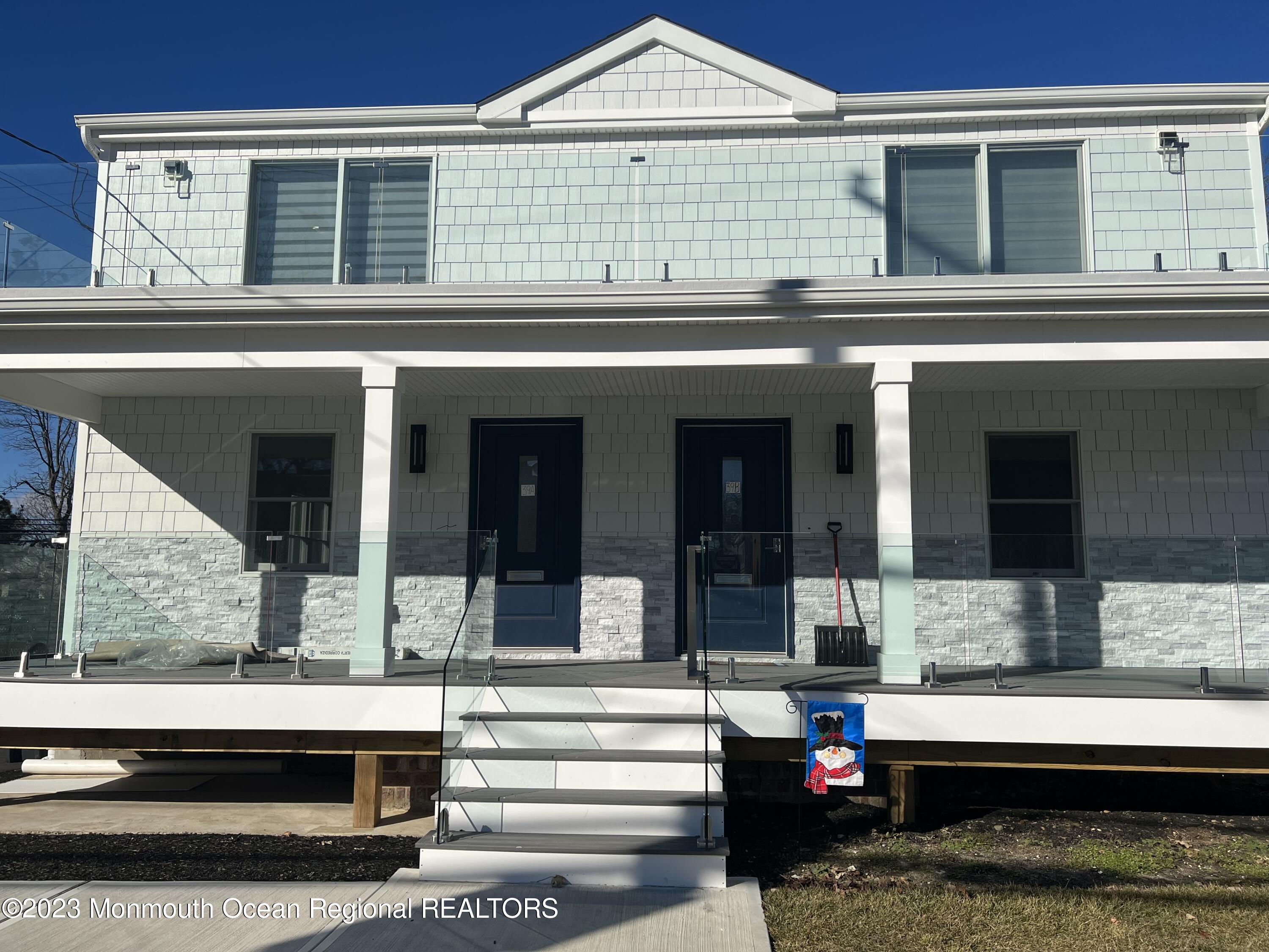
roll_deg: -0.6
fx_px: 953
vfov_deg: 53.1
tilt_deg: +7.4
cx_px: 634
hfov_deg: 67.3
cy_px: 476
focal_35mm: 26
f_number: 1.5
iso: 50
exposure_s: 1/8696
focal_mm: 5.7
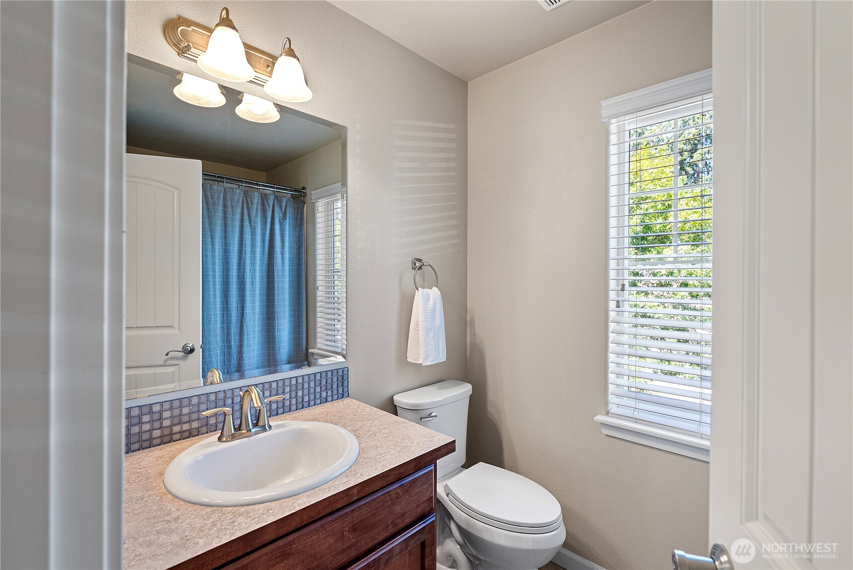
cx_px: 426
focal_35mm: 16
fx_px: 379
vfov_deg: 73.8
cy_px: 285
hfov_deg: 96.7
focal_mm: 16
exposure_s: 1/50
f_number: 5.6
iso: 1600
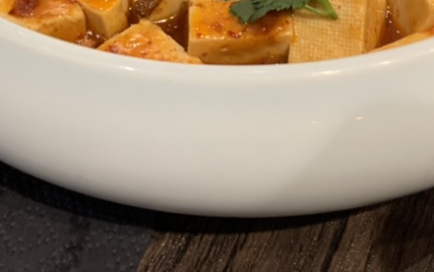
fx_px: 757
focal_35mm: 64
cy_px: -36
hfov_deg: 32.0
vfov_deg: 19.4
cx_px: 223
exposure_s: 1/50
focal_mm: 4.25
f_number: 1.8
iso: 160
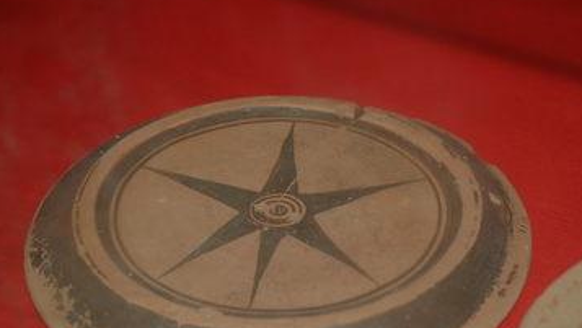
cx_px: 274
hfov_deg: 17.9
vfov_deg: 10.1
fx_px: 1852
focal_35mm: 120
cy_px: 214
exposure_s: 1/60
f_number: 4.5
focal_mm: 62
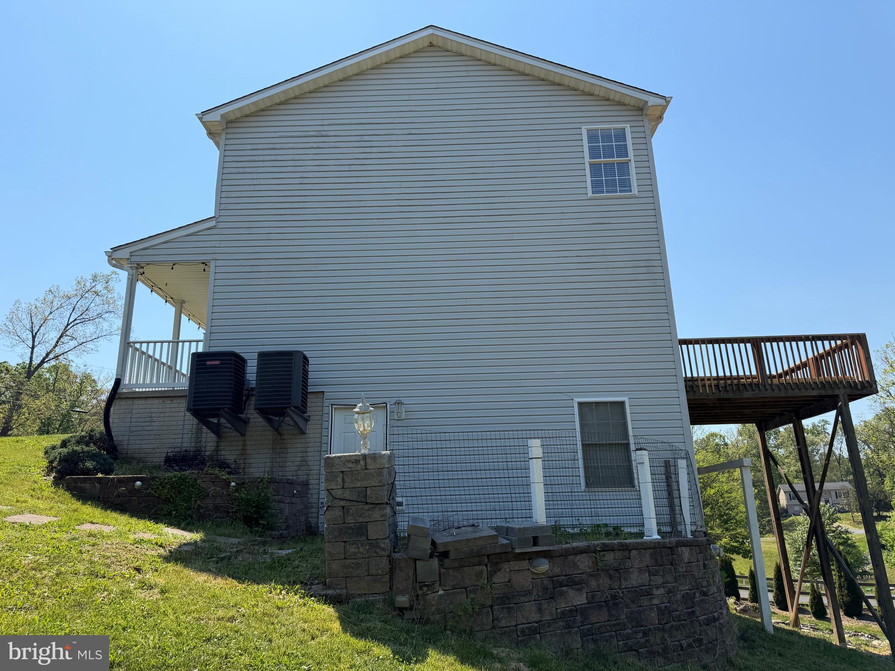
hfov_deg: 71.6
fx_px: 621
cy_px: 336
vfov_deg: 56.8
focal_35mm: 24
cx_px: 448
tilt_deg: +17.4
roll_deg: +1.7
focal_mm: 6.76
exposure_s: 1/3759
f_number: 1.78
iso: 80
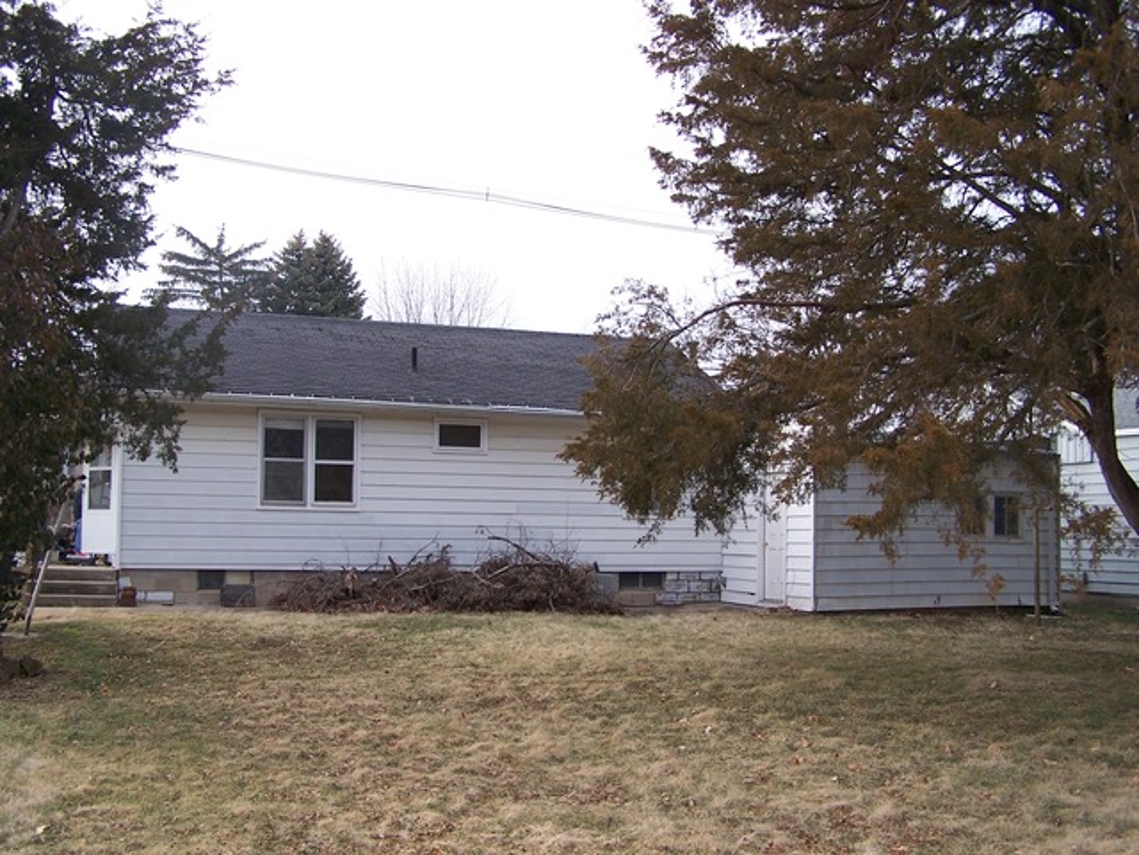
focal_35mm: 38
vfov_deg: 37.7
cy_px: 428
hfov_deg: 49.0
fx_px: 1250
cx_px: 570
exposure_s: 1/160
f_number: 2.8
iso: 80
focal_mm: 6.3
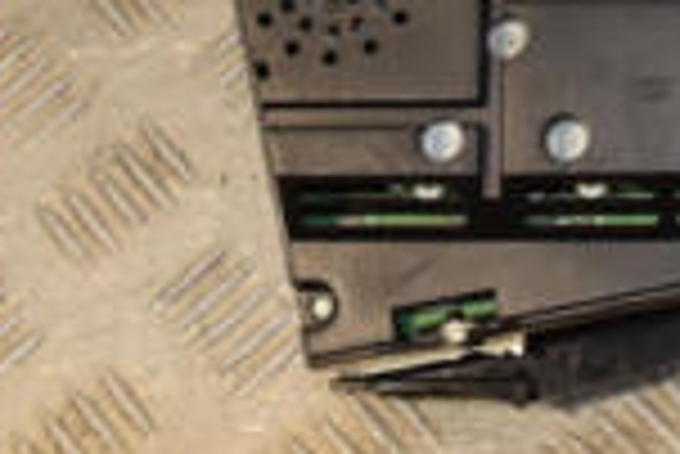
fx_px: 2363
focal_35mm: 125
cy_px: -180
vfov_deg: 10.7
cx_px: 851
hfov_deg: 15.7
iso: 800
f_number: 7.1
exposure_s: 1/200
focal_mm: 21
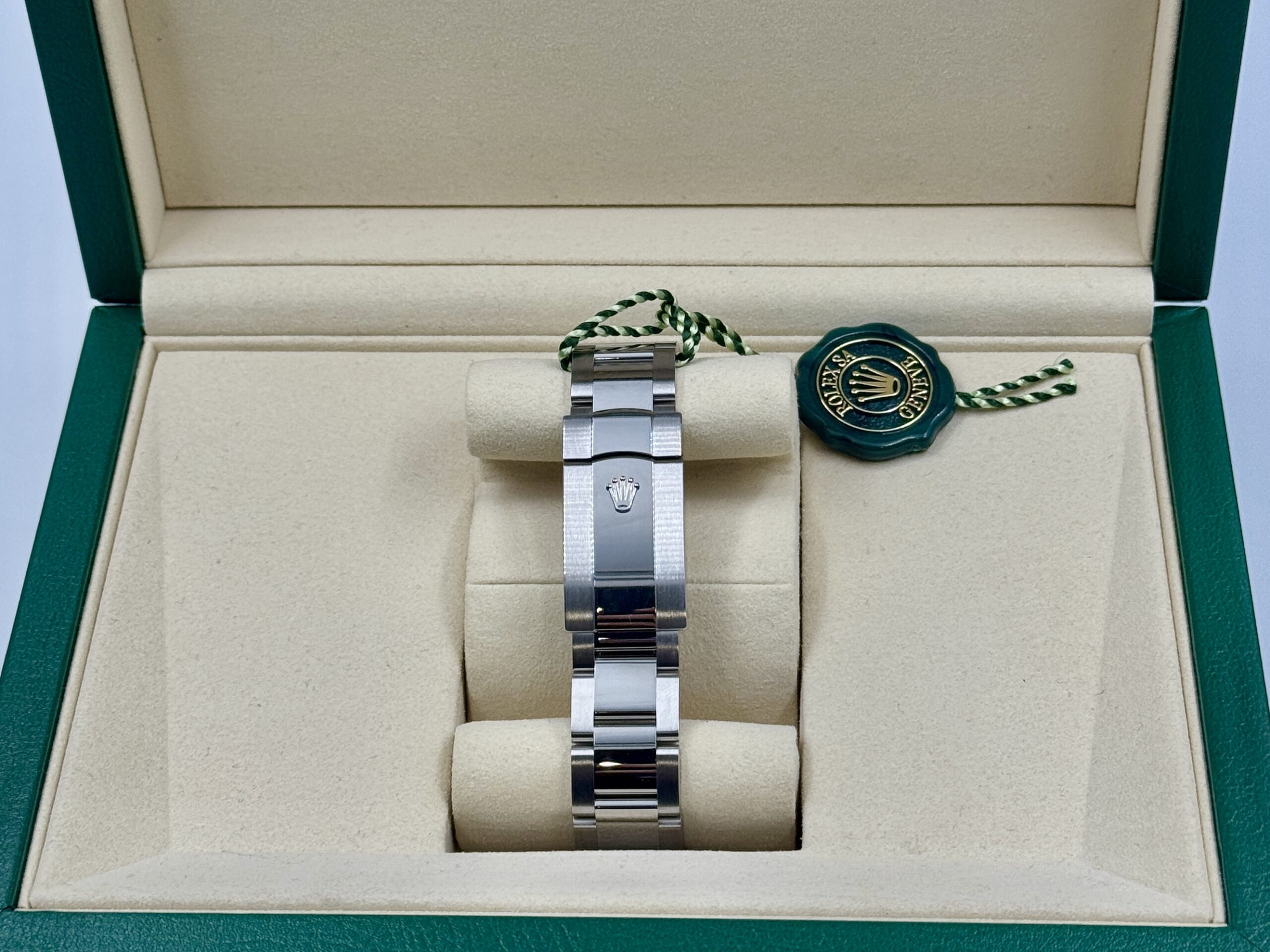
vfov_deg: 30.3
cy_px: 476
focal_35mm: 48
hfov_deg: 39.7
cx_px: 635
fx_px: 1761
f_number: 1.78
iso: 64
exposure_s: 1/593
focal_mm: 6.76
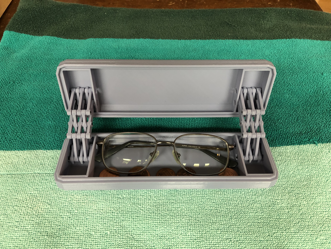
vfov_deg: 49.7
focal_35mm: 28
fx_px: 268
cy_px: 124
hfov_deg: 63.4
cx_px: 166
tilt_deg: -51.0
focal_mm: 3.99
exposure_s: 1/13
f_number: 1.8
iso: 100
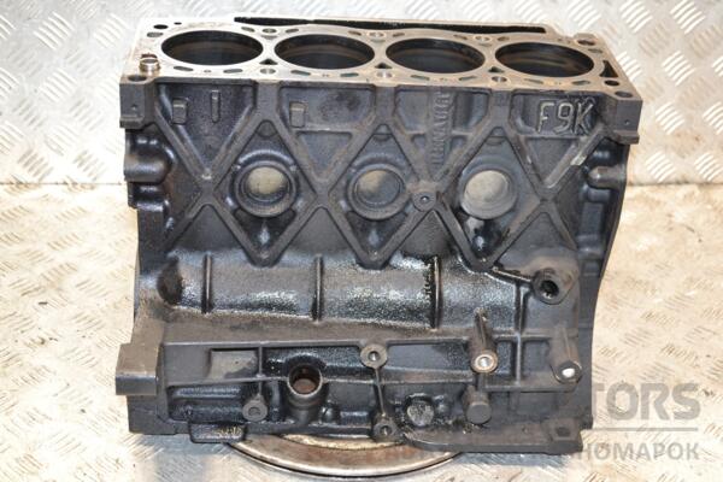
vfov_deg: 22.6
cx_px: 362
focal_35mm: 60
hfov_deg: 33.4
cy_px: 241
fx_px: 1205
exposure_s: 1/60
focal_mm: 40
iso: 800
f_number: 4.8
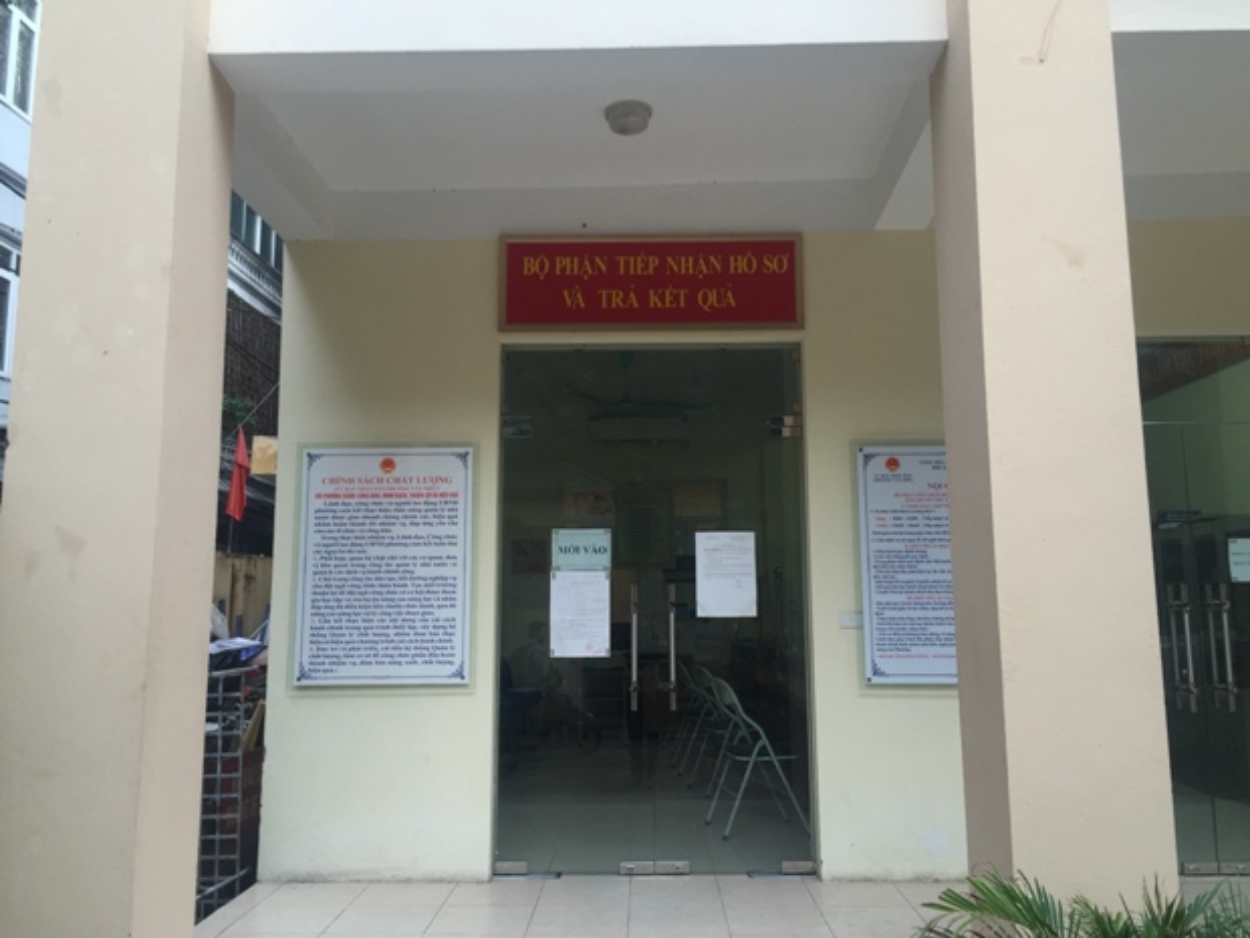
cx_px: 625
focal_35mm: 29
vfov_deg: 48.2
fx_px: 1047
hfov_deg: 61.7
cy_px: 469
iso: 40
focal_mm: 4.15
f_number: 2.2
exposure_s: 1/50
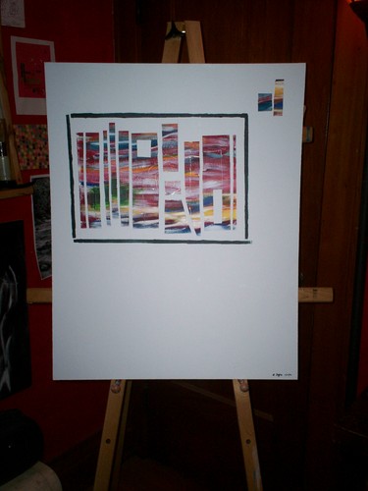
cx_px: 184
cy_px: 246
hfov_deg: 39.7
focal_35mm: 36
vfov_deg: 51.4
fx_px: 510
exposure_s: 1/60
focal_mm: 6
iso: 140
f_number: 4.5
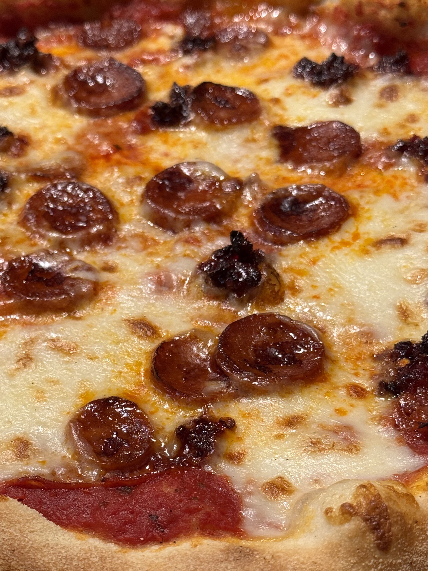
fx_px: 1236
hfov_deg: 19.6
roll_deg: +2.1
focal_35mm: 75
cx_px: 167
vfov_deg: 25.9
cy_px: 341
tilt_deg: -41.6
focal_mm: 6.76
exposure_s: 1/50
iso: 100
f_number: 1.78
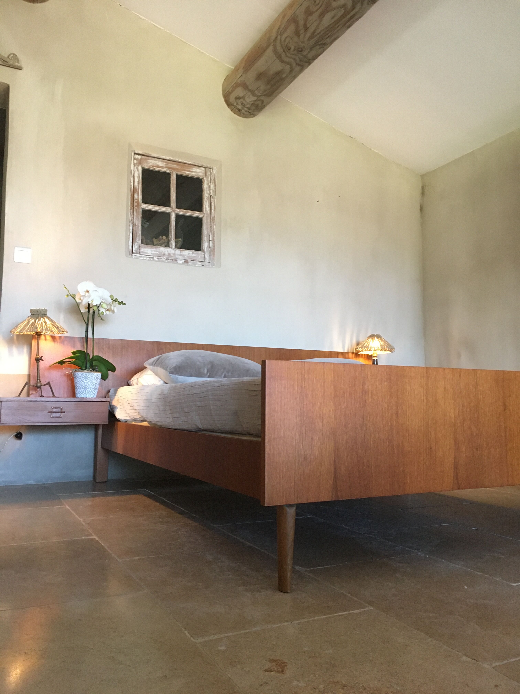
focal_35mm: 29
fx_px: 581
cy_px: 347
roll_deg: +1.6
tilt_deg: +5.6
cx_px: 260
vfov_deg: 61.7
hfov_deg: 48.2
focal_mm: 4.15
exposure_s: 1/33
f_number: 2.2
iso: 200
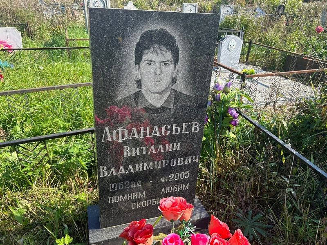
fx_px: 246
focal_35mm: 26
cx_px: 164
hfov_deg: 67.3
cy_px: 122
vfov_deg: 53.1
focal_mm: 5.7
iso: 50
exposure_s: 1/991
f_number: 1.5
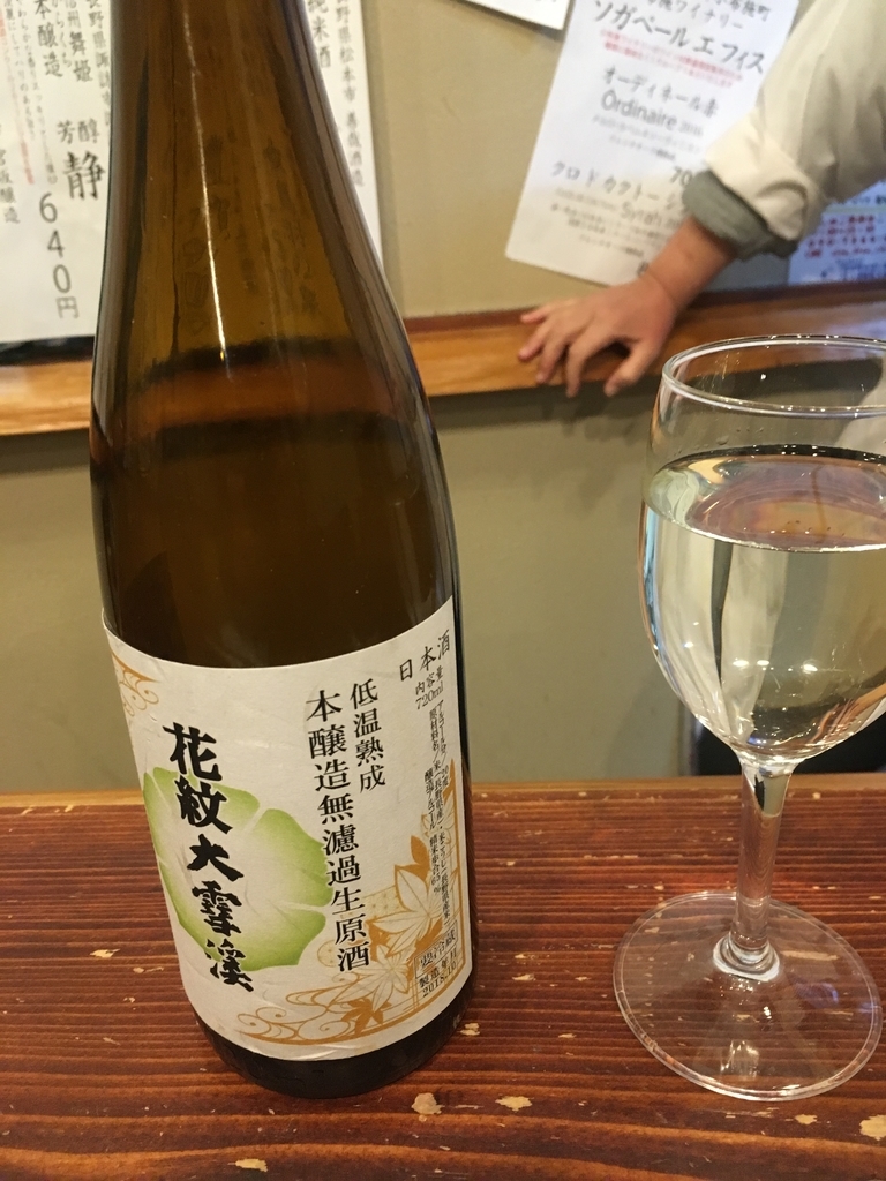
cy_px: 590
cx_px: 443
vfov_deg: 61.7
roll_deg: +3.4
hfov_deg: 48.2
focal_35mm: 29
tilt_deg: -26.3
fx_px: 990
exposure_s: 1/24
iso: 200
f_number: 2.2
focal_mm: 4.15
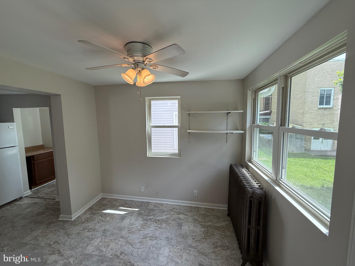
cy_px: 133
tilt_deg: -5.5
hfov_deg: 102.1
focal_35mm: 14
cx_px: 178
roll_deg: +0.6
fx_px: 144
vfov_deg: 85.7
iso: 64
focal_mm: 2.22
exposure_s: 1/214
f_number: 2.2
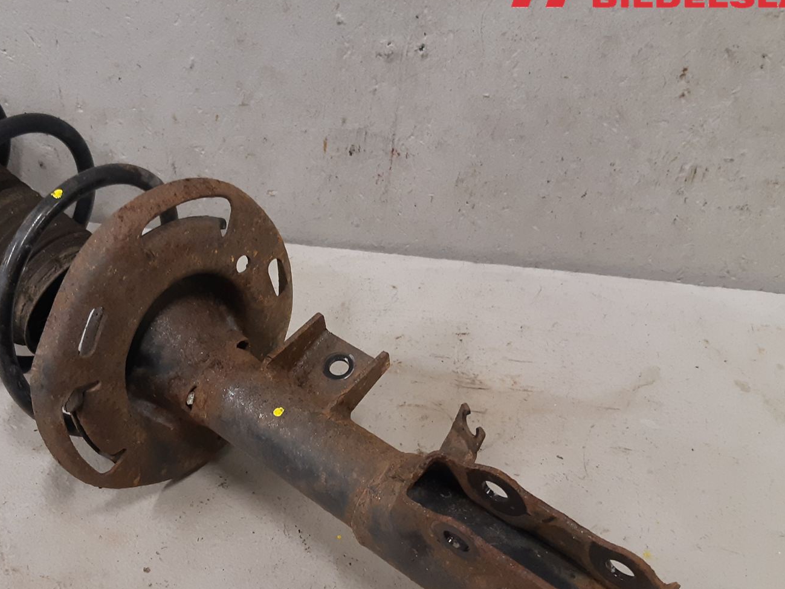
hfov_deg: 45.1
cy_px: 369
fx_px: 930
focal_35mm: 41
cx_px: 263
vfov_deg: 34.9
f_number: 1.7
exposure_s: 1/50
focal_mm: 3.93
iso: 160
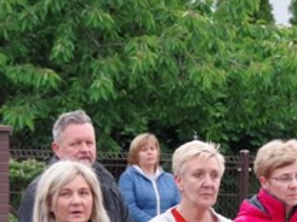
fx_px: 2196
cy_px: 362
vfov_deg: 5.7
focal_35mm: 256
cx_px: 348
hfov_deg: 7.7
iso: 1600
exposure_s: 1/125
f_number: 4.5
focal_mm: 36
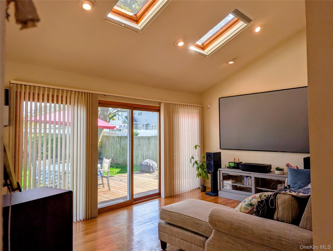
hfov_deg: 71.5
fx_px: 231
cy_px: 126
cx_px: 166
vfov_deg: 56.9
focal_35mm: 24
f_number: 1.68
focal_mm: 6.9
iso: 21
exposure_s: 1/254
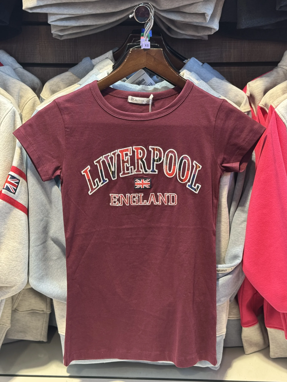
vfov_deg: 39.7
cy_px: 191
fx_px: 531
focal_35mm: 48
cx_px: 144
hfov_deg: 30.3
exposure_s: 1/50
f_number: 1.78
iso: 160
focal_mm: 6.76
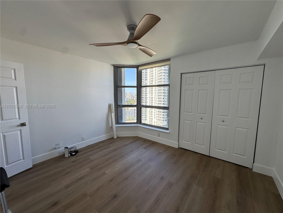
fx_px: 114
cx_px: 142
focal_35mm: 14
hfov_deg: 102.1
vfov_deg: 85.7
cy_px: 106
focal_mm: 2.22
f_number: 2.2
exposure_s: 1/164
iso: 40
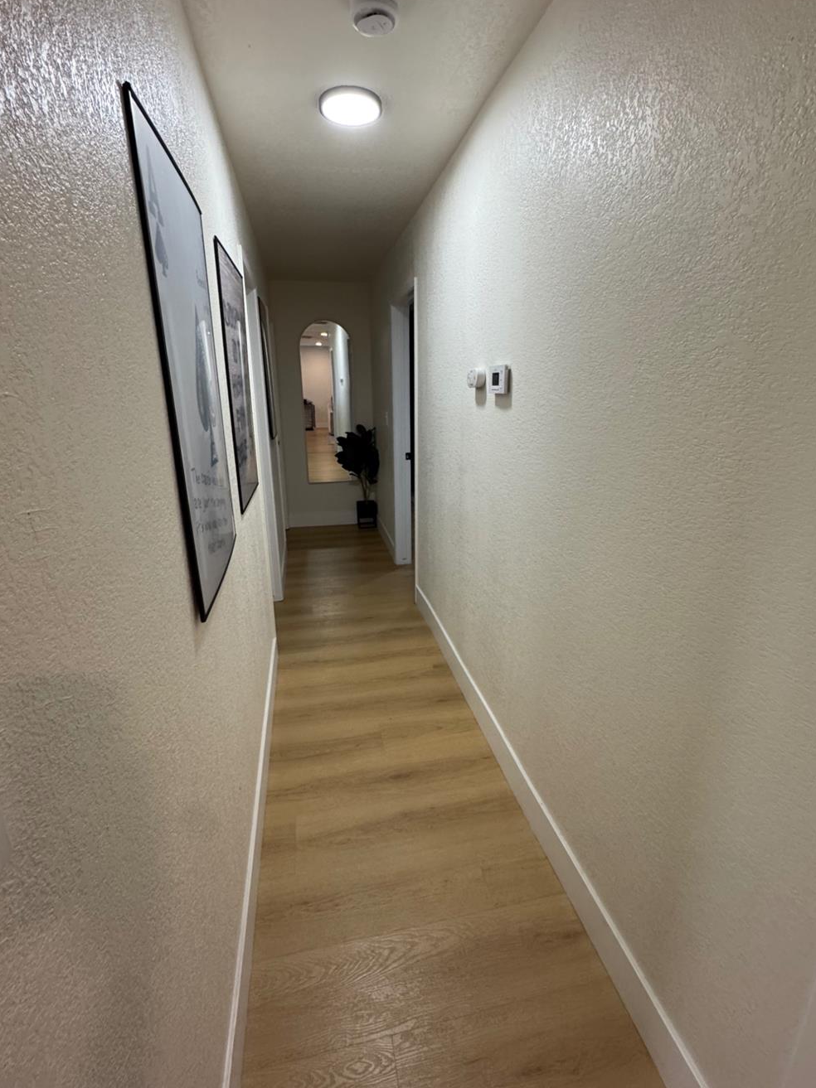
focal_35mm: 16
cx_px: 409
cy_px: 523
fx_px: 503
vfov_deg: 94.5
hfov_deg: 78.1
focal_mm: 2.22
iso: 250
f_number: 2.2
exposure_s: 1/120
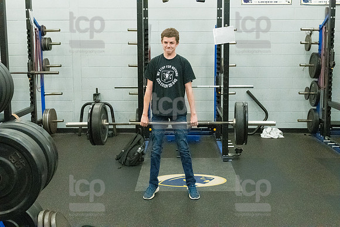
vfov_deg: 28.0
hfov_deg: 41.1
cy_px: 114
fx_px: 453
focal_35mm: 48
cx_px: 170
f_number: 5.6
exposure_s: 1/400
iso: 10000
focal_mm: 32
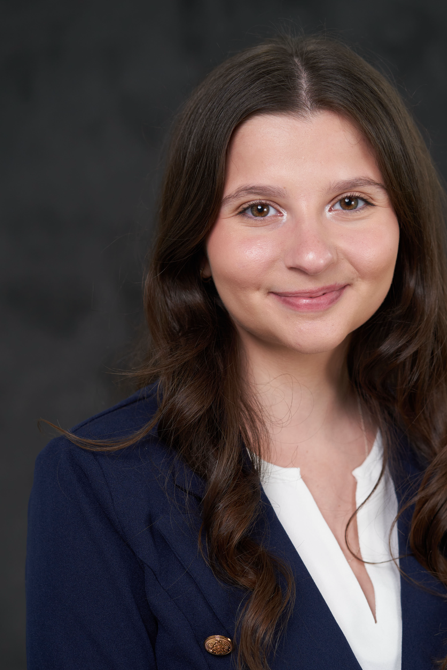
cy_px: 394
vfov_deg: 18.7
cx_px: 275
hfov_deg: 12.6
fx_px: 2030
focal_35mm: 109
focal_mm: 85
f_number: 4
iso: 320
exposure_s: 1/250
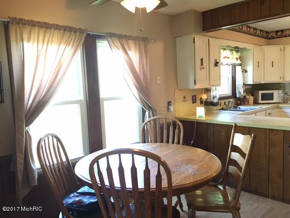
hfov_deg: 61.7
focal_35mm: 29
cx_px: 145
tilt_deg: -5.6
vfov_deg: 48.2
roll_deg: +2.4
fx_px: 243
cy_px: 109
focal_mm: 4.15
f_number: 2.2
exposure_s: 1/30
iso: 200
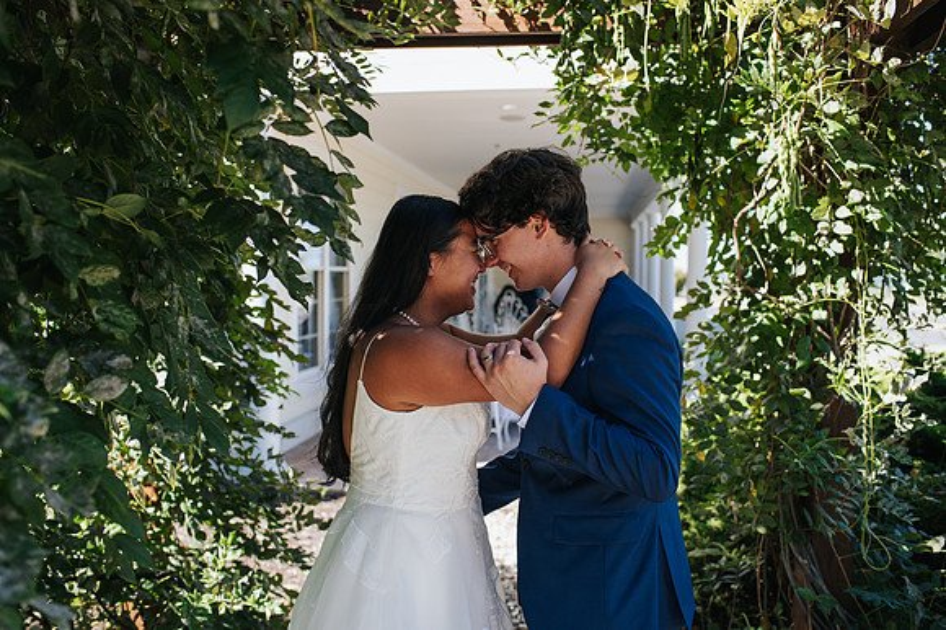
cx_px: 473
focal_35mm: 35
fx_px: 919
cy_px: 315
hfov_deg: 54.5
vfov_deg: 37.8
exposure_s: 1/250
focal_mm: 35
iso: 110
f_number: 3.5
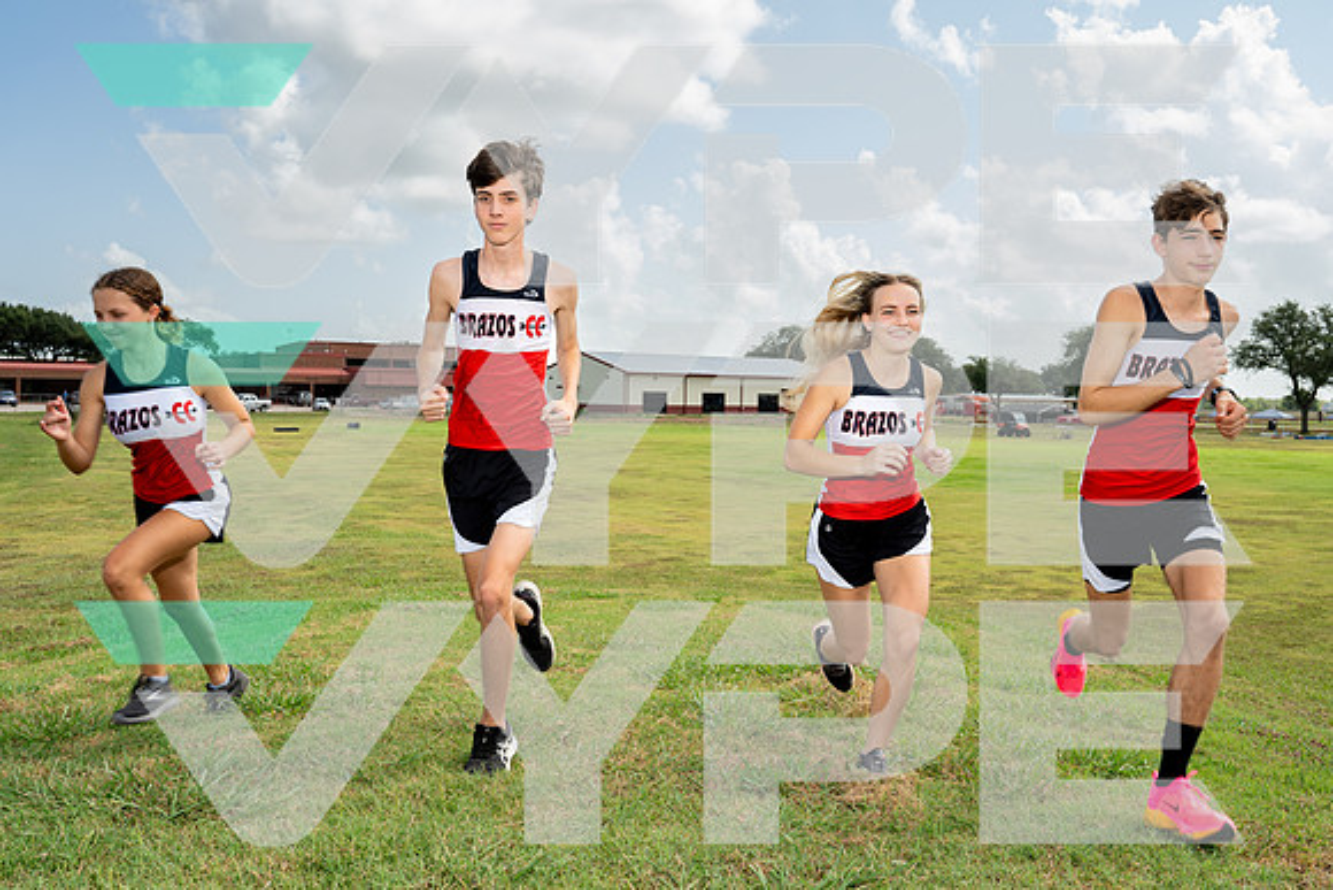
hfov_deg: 61.1
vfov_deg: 43.0
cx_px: 666
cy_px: 404
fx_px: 1128
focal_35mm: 30
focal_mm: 25
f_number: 5.6
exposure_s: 1/250
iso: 100
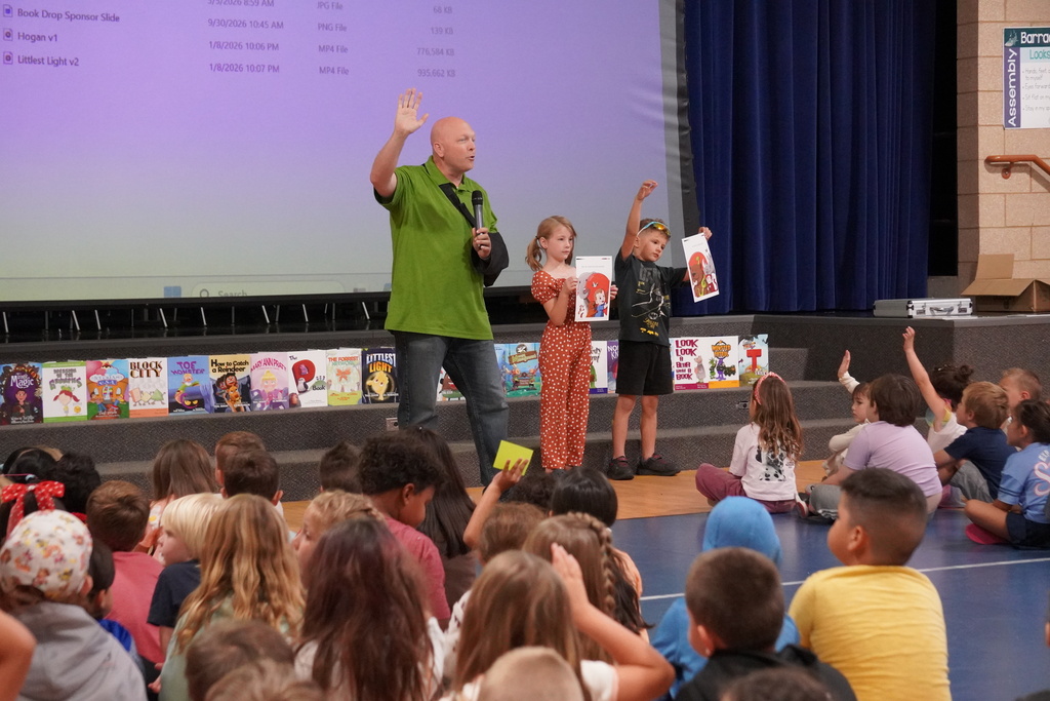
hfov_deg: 23.0
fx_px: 2581
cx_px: 525
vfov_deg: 15.5
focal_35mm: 88
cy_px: 350
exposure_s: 1/160
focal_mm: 59
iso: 5000
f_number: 4.5
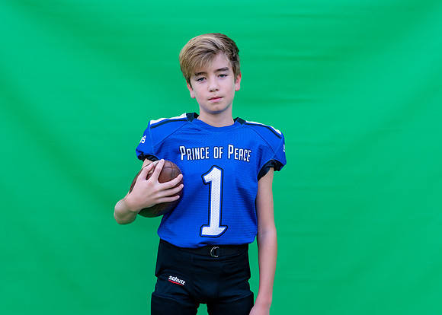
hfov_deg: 37.1
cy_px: 158
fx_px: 658
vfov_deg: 27.0
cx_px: 221
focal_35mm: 52
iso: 200
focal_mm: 50
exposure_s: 1/320
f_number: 2.8
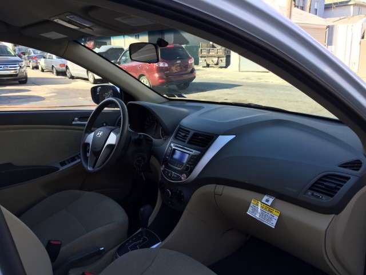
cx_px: 183
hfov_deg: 61.7
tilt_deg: -12.0
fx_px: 307
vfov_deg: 48.2
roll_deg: -0.2
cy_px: 138
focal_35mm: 29
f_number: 2.2
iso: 32
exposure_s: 1/243
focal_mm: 4.15
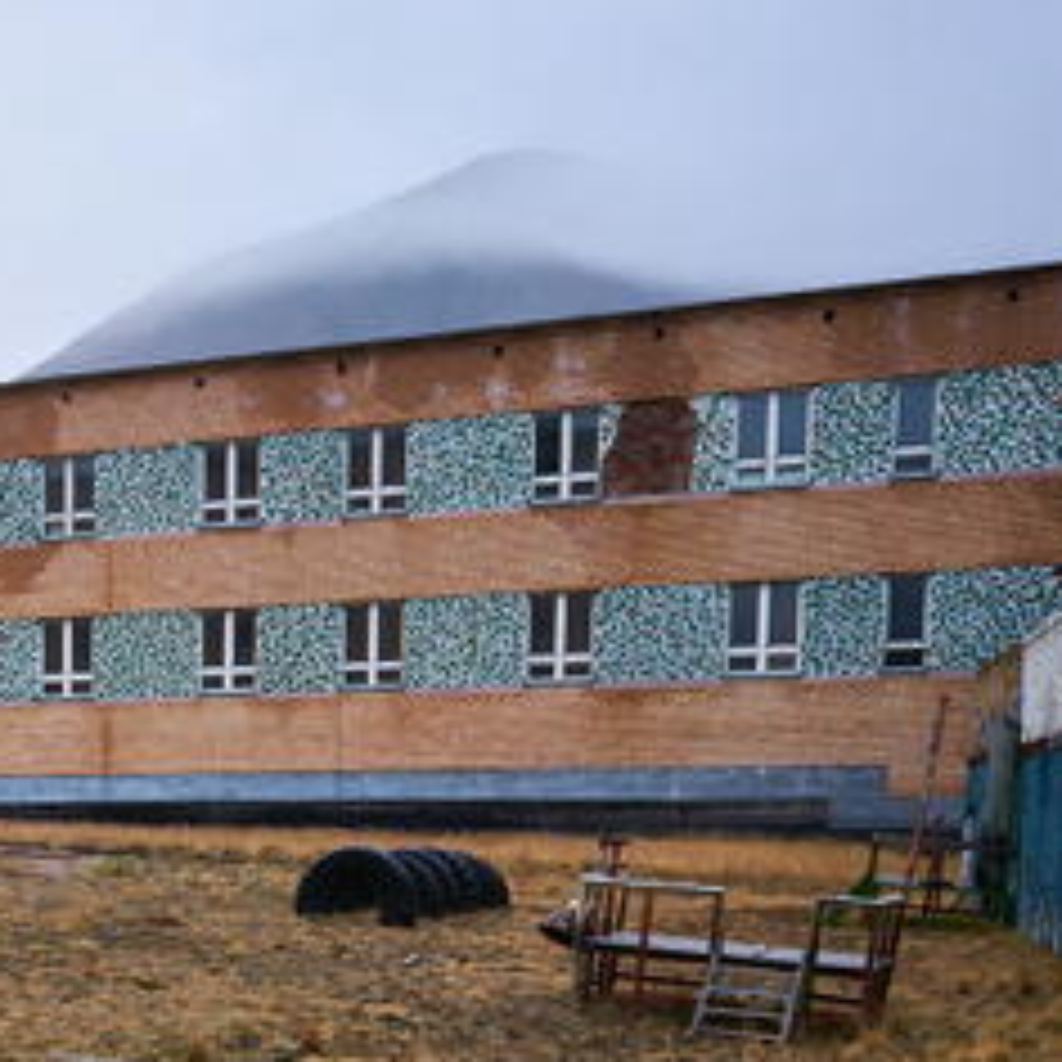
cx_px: -180
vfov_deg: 30.2
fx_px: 1840
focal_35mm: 53
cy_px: 1037
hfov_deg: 28.4
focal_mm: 21
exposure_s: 1/20
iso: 400
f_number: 8
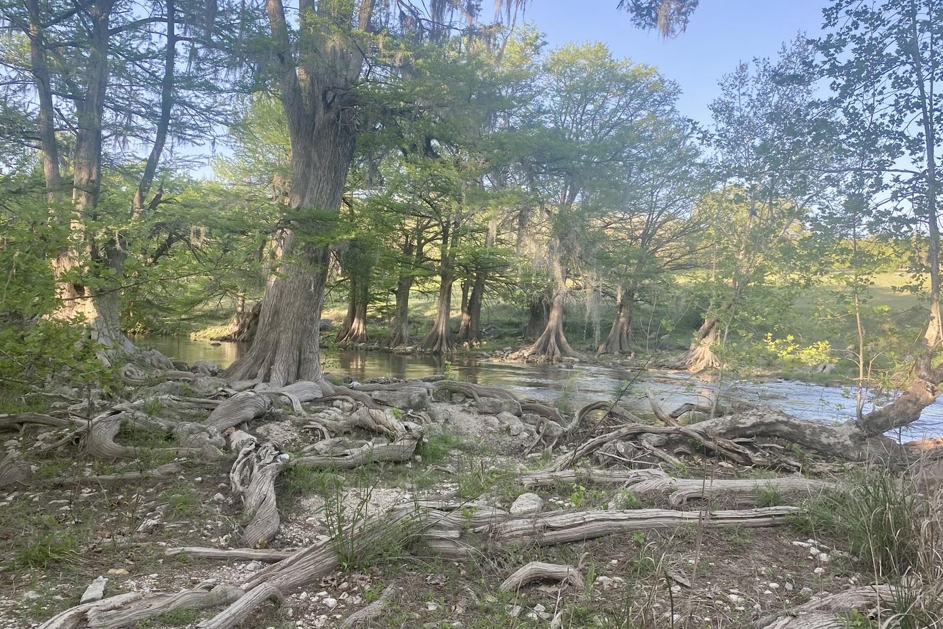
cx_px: 485
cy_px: 307
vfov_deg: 46.4
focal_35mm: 28
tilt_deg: +1.4
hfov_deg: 65.5
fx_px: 733
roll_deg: -1.8
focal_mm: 4.25
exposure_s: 1/244
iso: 32
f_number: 1.8
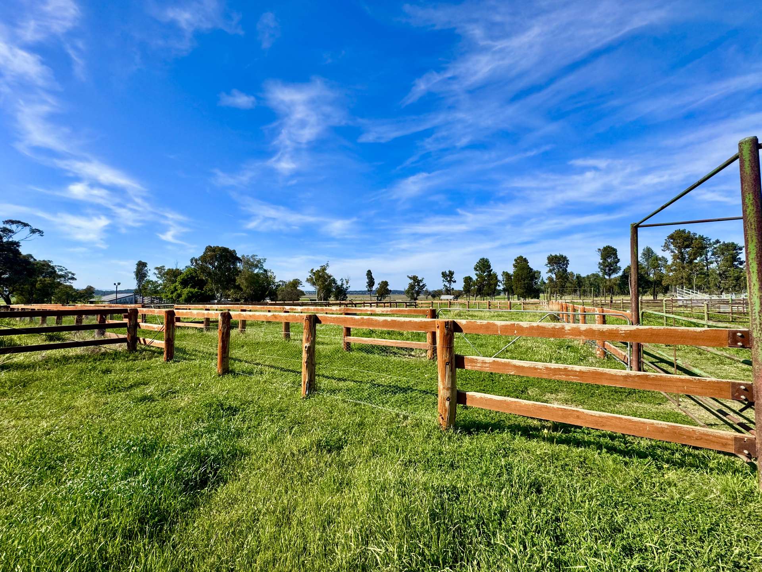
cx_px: 381
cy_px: 286
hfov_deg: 102.1
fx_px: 308
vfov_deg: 85.7
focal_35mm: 14
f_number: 2.2
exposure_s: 1/2028
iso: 50
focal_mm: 2.22
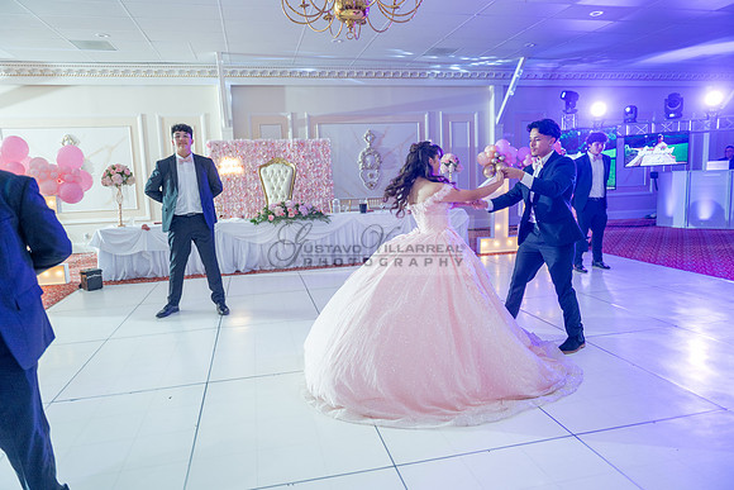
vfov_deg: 53.2
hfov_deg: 73.7
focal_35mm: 24
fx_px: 489
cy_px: 245
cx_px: 367
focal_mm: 24
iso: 400
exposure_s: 1/100
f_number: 2.8
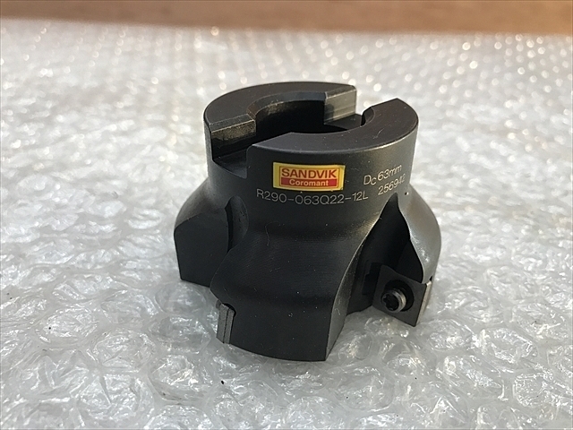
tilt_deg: -30.8
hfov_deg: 63.4
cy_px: 215
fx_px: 463
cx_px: 286
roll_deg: -3.9
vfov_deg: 49.7
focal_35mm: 28
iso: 25
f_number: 1.8
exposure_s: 1/30
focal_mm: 3.99
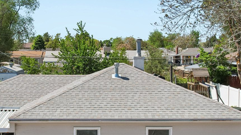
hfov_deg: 37.6
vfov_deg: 21.8
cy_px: 76
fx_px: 351
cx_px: 89
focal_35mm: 55
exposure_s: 1/60
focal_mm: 8.4
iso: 100
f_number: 2.8
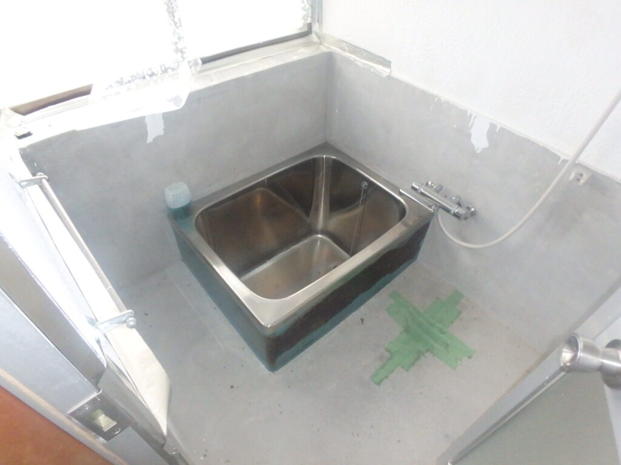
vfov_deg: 63.4
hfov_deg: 79.0
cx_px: 310
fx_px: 377
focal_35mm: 21
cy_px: 232
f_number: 6
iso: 1000
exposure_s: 1/30
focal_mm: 3.7
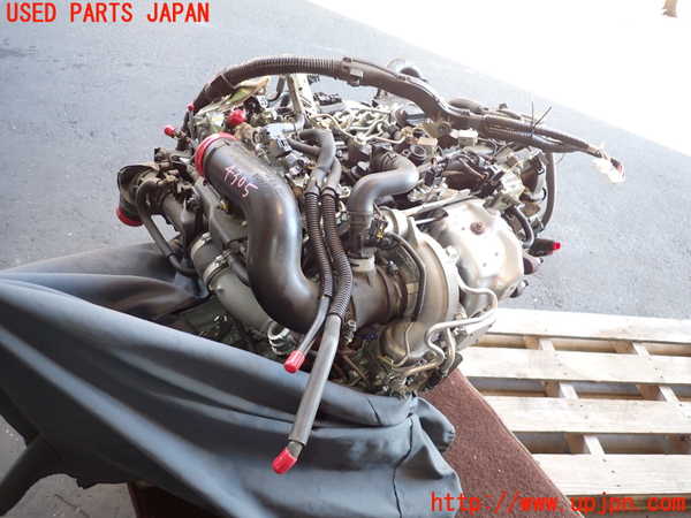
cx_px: 346
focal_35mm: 25
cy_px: 259
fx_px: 499
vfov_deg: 54.9
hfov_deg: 69.4
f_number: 2
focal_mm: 4.5
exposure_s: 1/50
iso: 200
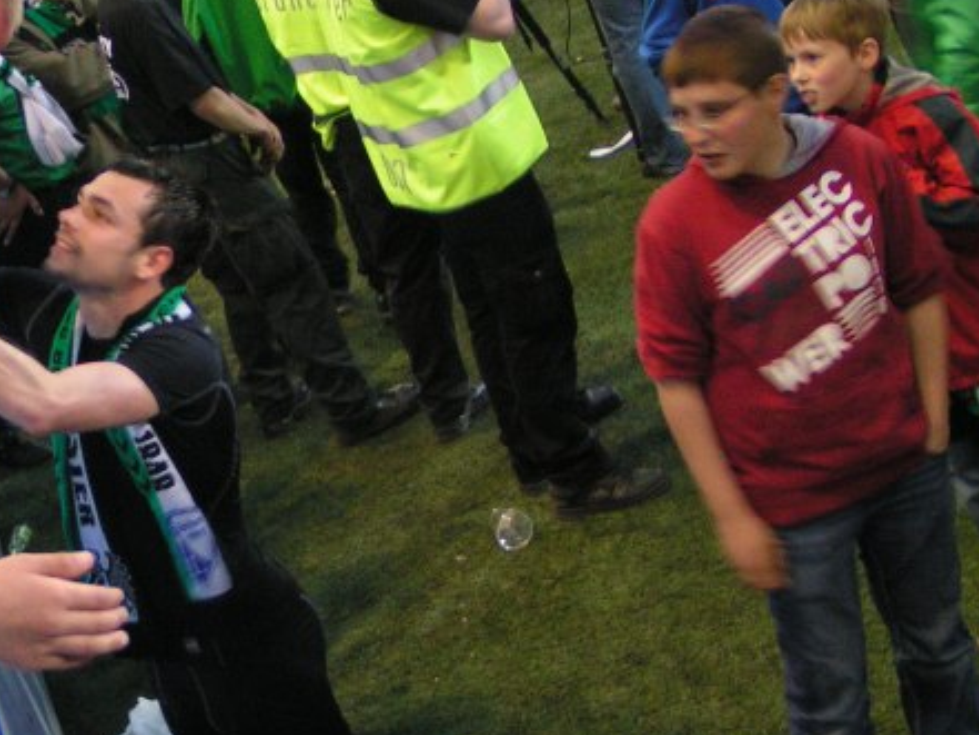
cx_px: 115
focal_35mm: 78
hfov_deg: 24.4
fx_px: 2207
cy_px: 366
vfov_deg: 18.9
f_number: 2.8
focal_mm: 6.6
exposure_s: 1/13
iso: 200
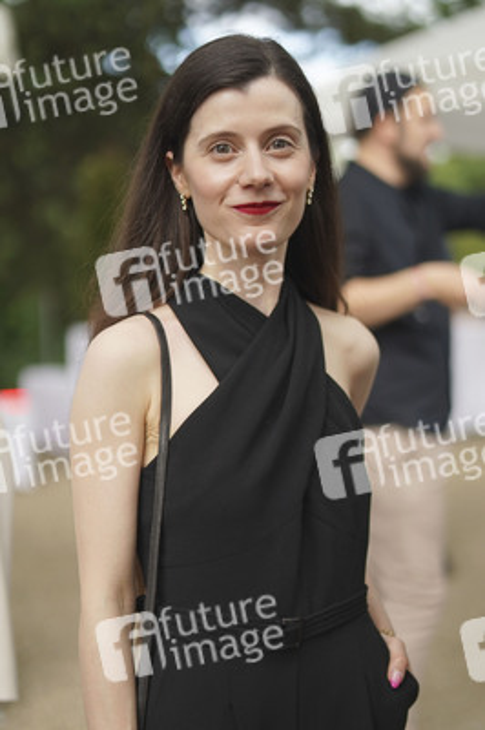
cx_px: 242
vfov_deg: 39.6
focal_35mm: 50
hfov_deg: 26.9
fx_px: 1012
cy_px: 365
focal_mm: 50
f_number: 1.6
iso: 320
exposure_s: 1/2500
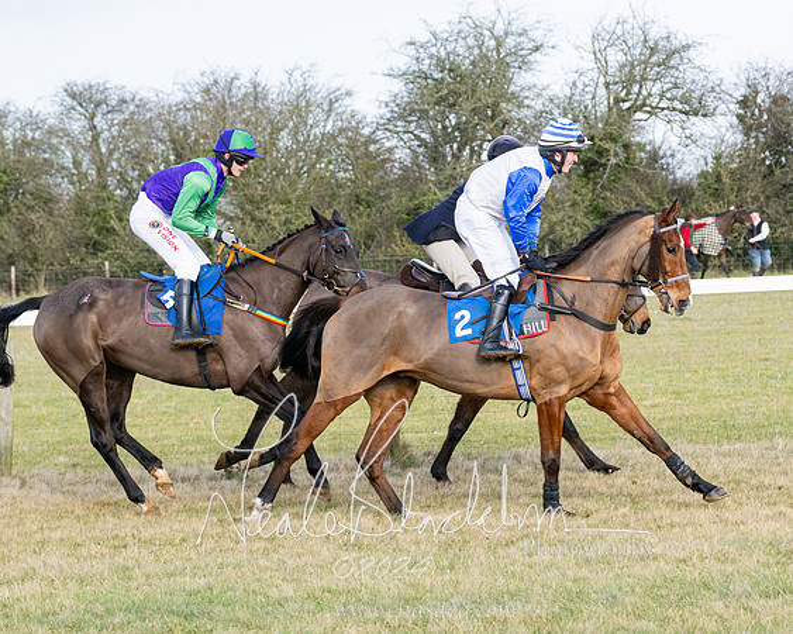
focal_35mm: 165
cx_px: 555
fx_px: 3879
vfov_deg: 9.3
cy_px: 369
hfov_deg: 11.7
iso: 400
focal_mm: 84
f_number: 5
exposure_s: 1/1000
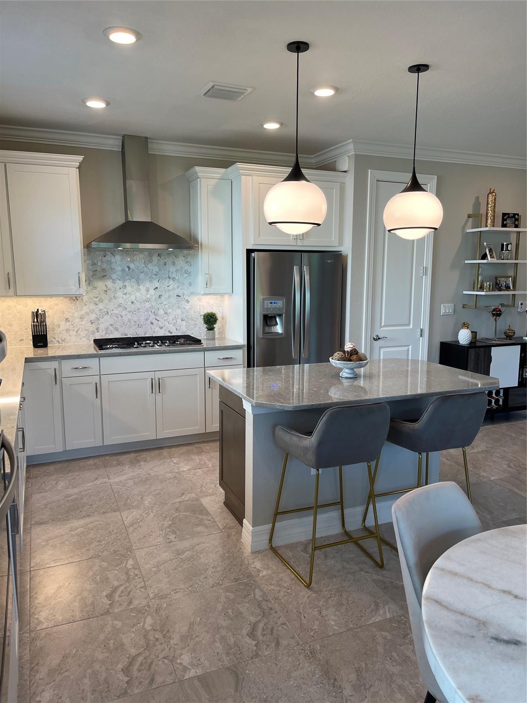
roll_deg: +0.0
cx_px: 264
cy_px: 352
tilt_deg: -8.5
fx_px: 528
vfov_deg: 67.3
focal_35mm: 26
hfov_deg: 53.1
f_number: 1.6
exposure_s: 1/120
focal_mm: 5.1
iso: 80
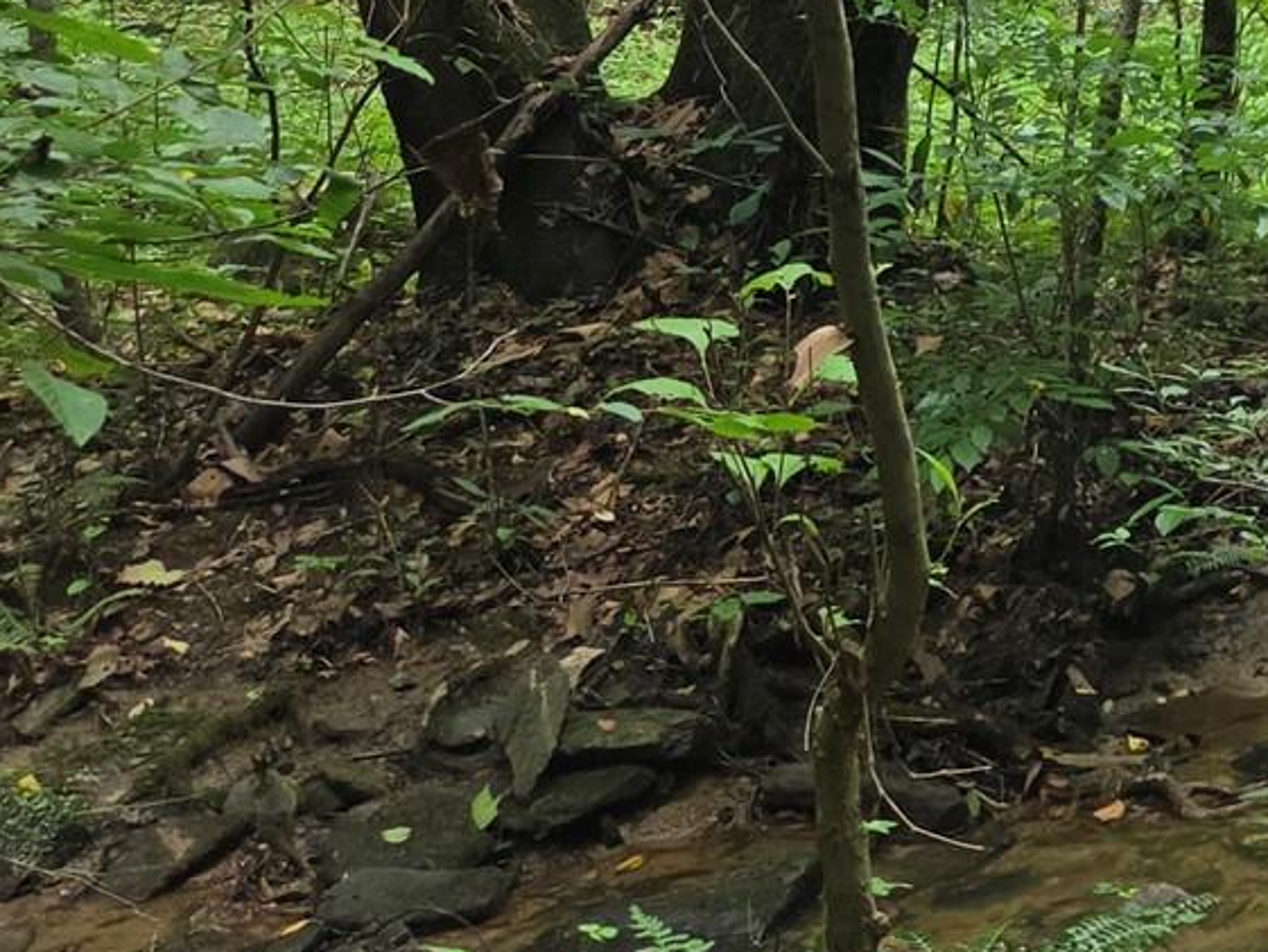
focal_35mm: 84
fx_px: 3078
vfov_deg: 16.0
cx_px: 1980
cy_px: -497
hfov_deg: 19.7
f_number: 1.8
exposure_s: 1/180
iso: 200
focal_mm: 5.4
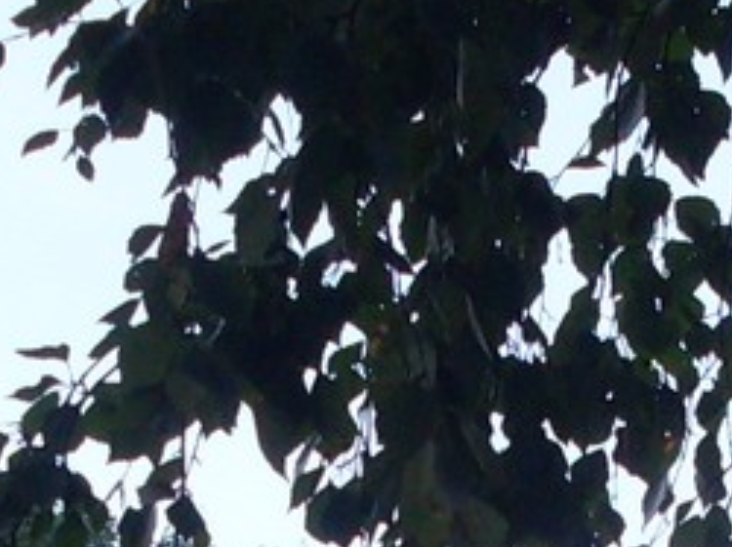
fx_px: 4605
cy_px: 1341
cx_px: 654
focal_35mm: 218
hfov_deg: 9.1
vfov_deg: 6.5
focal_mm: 6.3
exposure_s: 1/500
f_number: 2.8
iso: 80
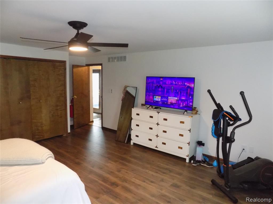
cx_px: 136
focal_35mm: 23
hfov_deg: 73.9
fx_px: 181
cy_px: 102
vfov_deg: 58.9
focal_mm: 4
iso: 800
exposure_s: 1/40
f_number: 3.1
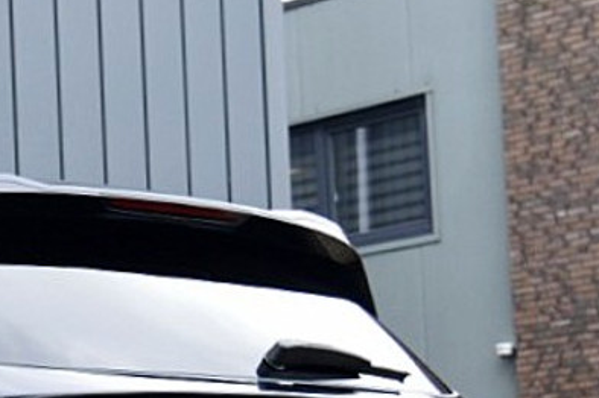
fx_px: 2660
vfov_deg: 8.4
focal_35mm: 160
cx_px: -309
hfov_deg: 12.2
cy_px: 565
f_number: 5.6
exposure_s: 1/60
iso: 800
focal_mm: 30
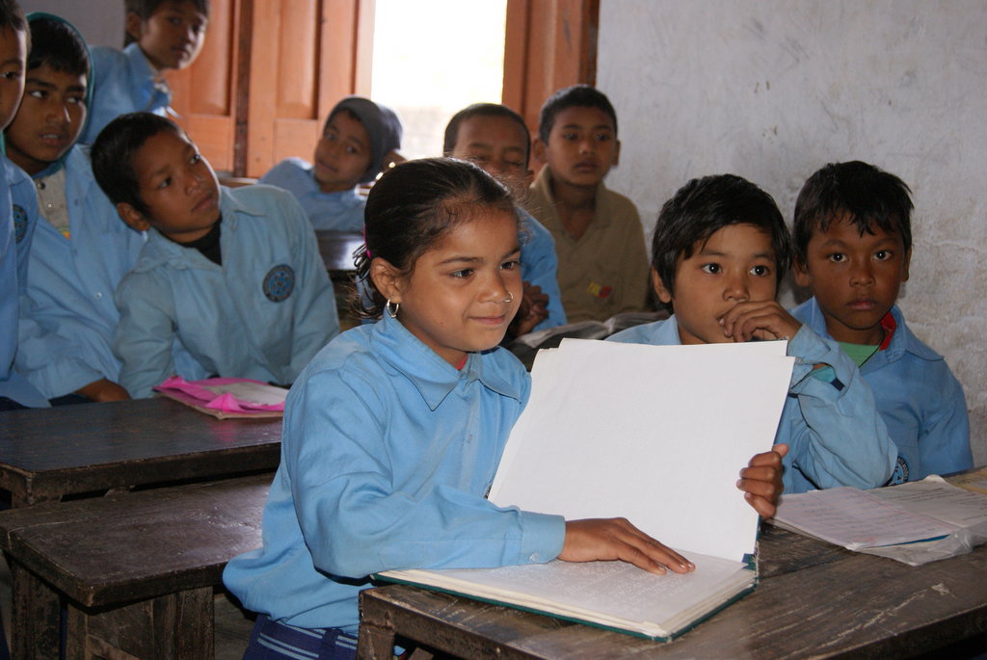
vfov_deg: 25.8
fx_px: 1441
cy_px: 330
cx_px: 494
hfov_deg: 37.8
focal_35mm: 52
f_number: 5
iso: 400
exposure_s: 1/60
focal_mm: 35
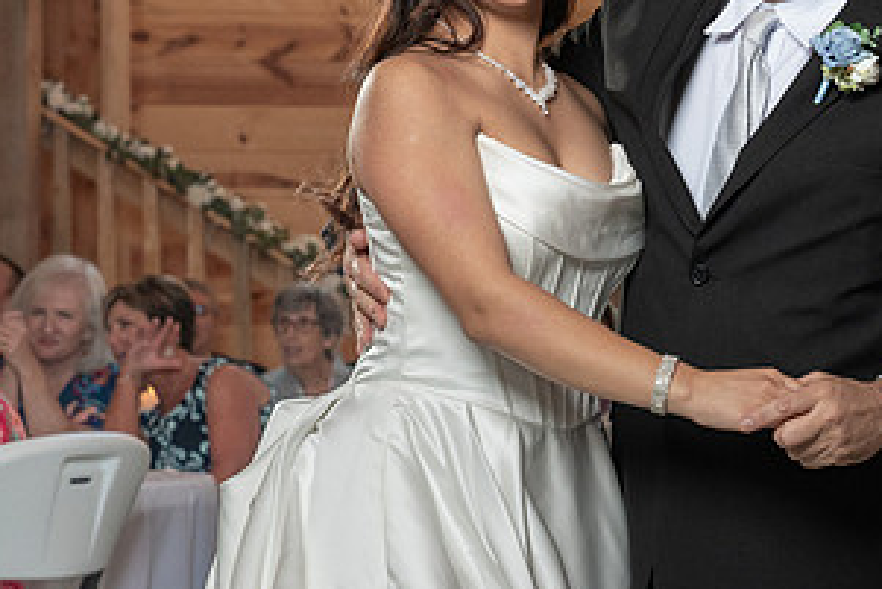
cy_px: 253
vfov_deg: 8.9
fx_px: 3799
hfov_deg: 13.1
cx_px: 800
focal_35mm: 155
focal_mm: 70
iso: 2000
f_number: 5.6
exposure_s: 1/200
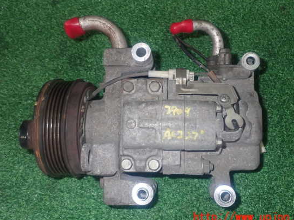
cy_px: 102
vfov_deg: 35.9
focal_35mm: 40
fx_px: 340
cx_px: 153
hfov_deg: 46.8
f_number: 7.1
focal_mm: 6.37
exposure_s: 1/40
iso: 640
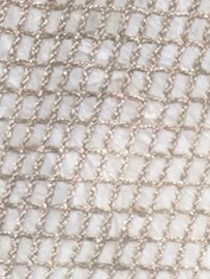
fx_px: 1470
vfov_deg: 9.6
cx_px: 748
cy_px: 666
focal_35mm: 182
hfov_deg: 6.9
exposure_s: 1/64
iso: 64
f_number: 1.78
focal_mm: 6.76
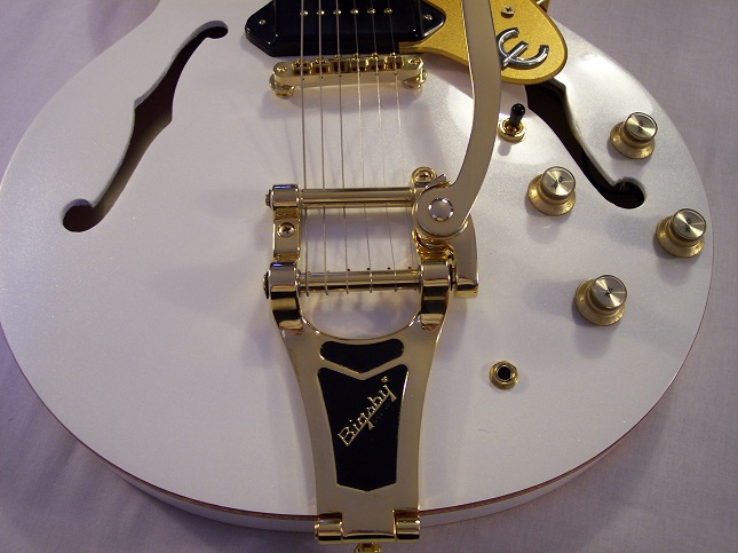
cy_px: 276
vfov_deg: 37.7
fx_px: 810
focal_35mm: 38
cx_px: 369
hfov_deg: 49.0
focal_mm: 8
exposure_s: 1/30
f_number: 2.8
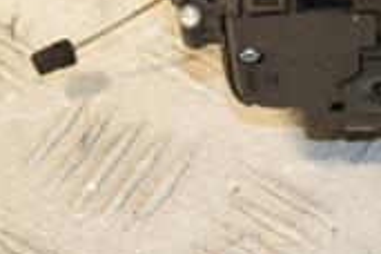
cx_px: 483
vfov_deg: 5.4
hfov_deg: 8.0
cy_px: -160
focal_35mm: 253
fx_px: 2677
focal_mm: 48
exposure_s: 1/200
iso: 800
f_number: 5.6
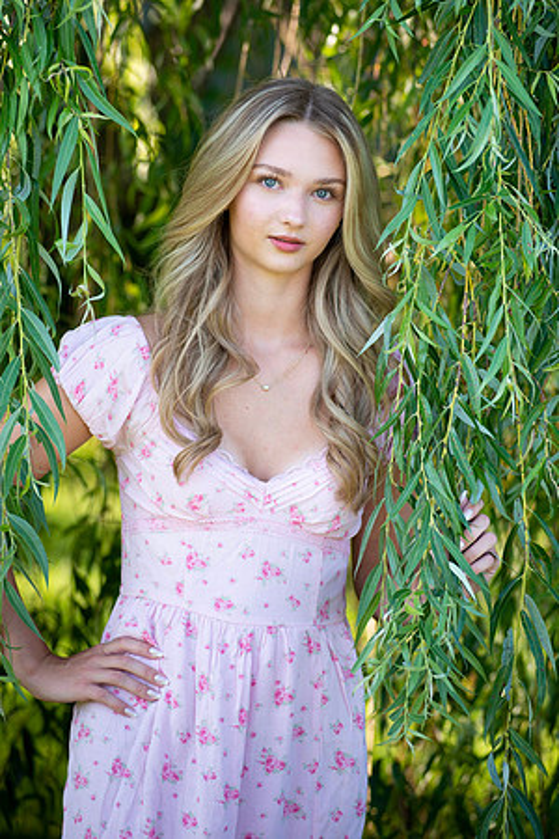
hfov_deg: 13.0
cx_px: 280
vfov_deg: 19.5
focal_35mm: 105
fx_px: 2445
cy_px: 420
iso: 160
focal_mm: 105
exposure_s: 1/320
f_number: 4
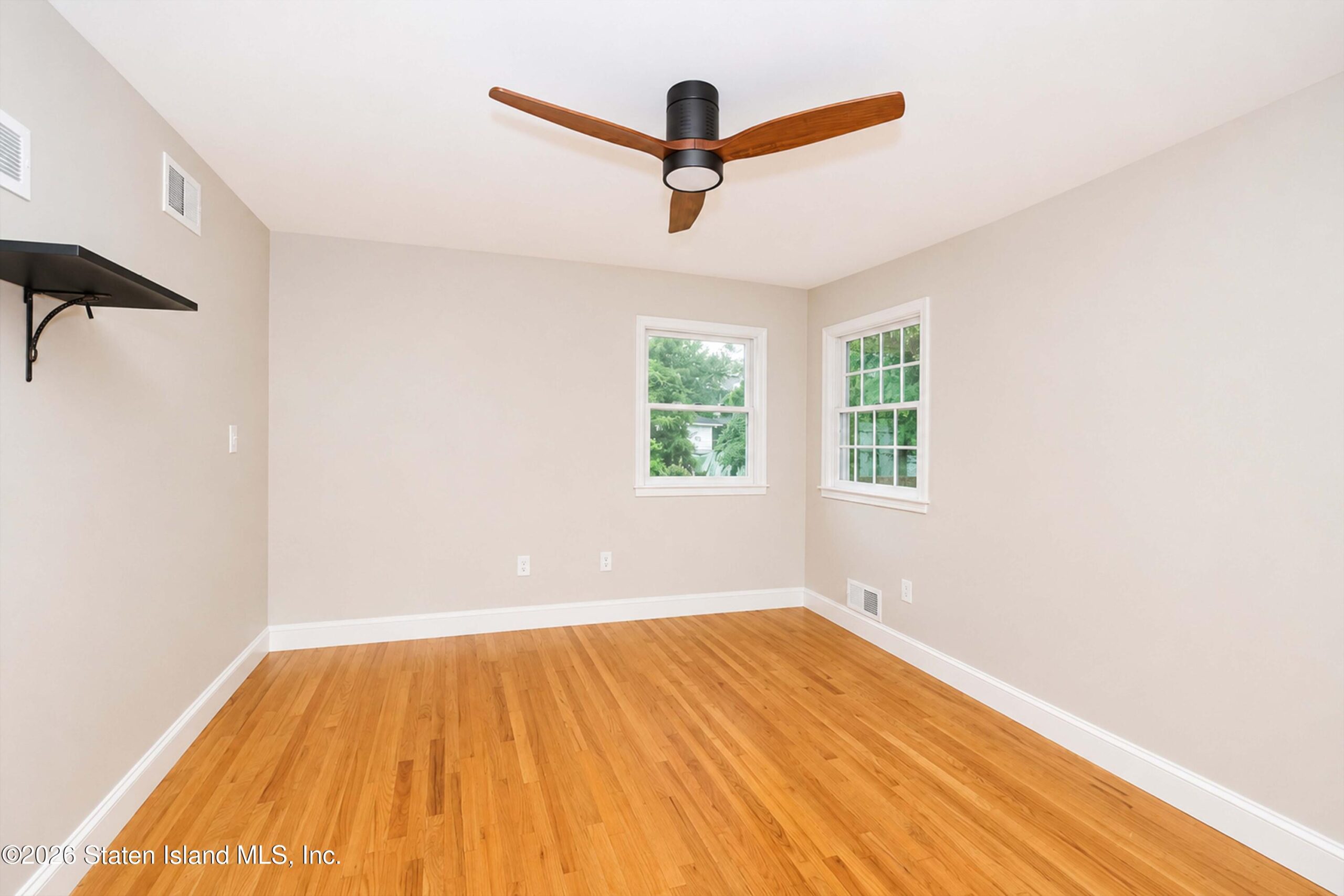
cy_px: 448
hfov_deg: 100.4
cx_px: 672
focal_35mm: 15
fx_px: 560
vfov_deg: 77.3
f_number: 7.1
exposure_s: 1/60
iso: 2000
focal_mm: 10
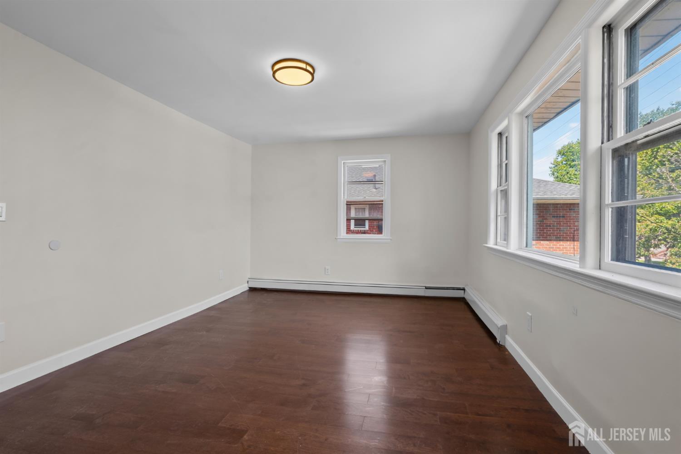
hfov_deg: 96.7
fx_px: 303
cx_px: 340
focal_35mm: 16
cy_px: 227
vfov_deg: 73.7
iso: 160
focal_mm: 16
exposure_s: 1/5
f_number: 9
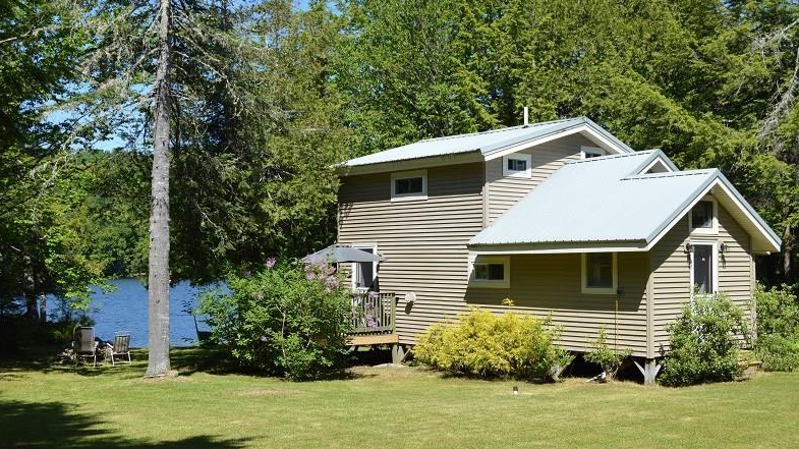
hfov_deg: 42.9
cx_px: 405
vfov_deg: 24.9
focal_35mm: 48
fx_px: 1017
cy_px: 220
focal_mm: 30
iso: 100
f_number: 8
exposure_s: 1/250
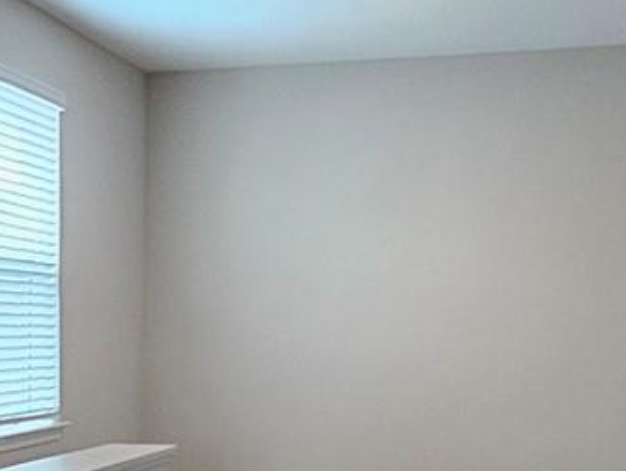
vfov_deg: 23.3
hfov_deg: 30.9
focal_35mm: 62
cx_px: 200
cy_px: 387
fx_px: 1122
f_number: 2.2
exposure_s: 1/60
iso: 320
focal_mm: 2.2
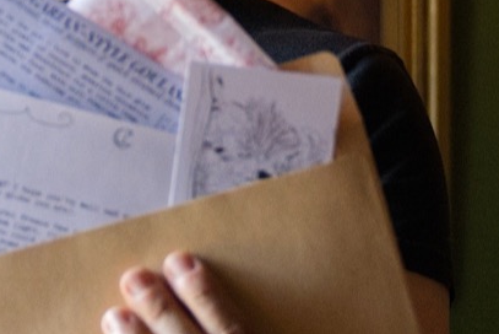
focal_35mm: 137
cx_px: -66
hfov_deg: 14.6
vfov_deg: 9.9
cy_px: -5
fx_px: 1900
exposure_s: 1/160
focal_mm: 31
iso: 1600
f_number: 2.8
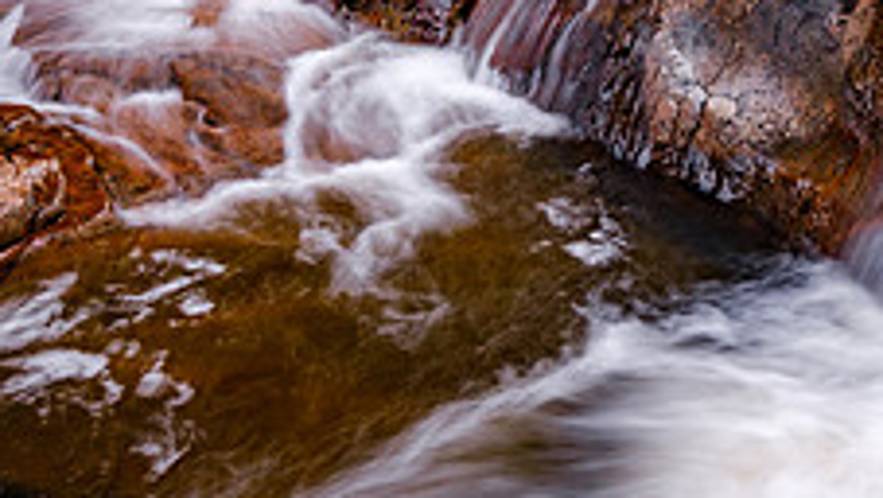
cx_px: 620
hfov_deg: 32.9
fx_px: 1476
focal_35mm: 63
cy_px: 24
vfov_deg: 18.7
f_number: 8
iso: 160
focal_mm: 15.1
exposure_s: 1/1.11
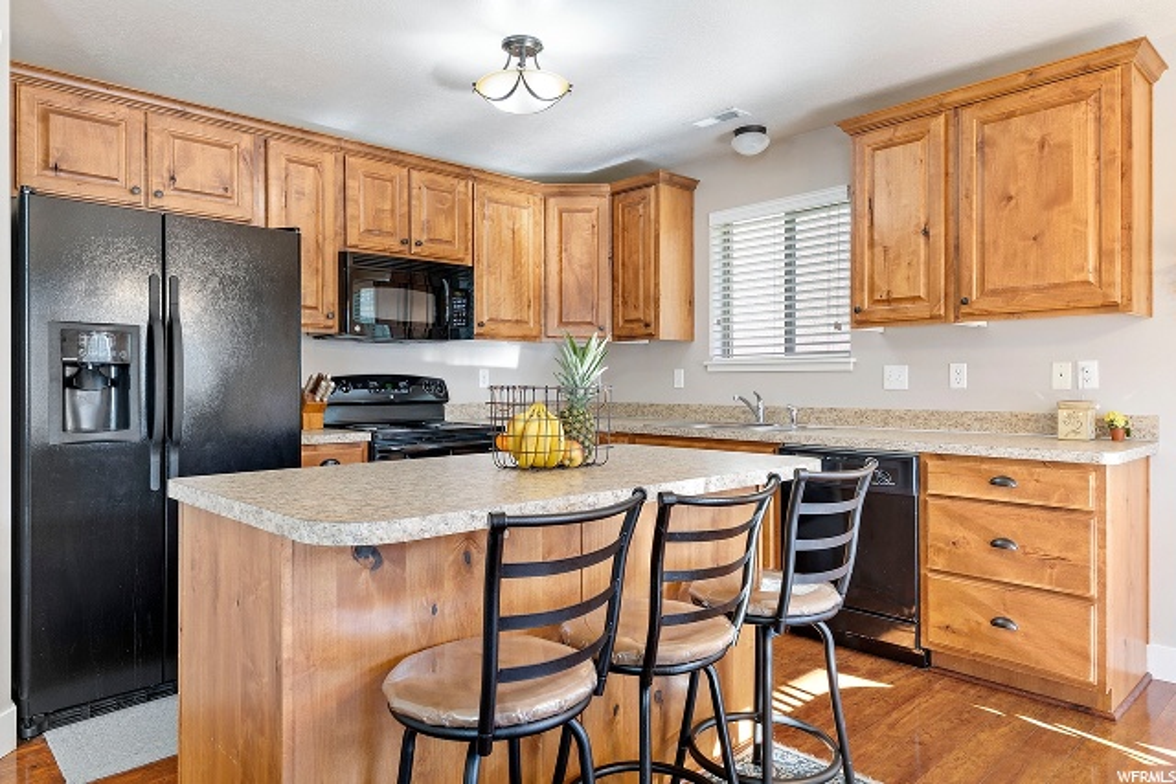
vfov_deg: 53.2
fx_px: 784
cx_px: 588
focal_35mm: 24
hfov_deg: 73.7
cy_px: 392
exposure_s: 3
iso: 100
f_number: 8
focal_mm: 24
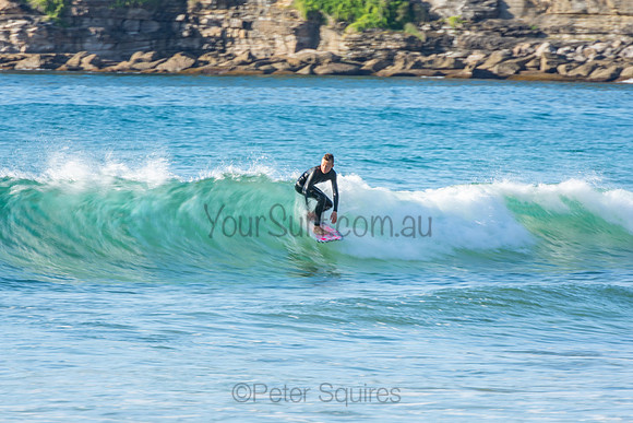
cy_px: 212
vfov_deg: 2.3
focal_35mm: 600
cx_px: 316
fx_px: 10552
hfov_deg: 3.4
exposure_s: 1/30
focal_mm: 400
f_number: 18
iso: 100
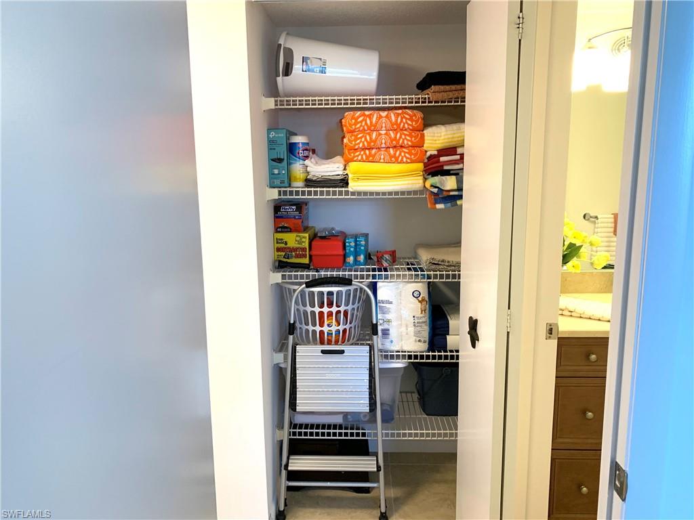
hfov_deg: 67.3
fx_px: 521
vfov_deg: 53.1
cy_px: 260
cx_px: 347
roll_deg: +0.8
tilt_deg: -10.2
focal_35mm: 26
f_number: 1.8
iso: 100
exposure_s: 1/60
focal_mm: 4.25
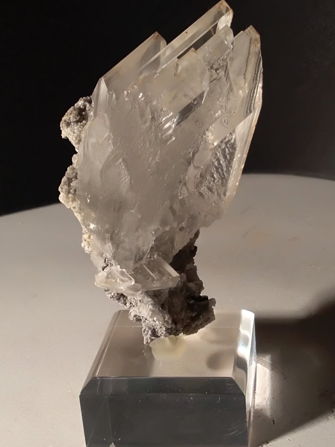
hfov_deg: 51.4
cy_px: 226
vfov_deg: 65.3
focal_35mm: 27
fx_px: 348
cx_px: 170
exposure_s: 1/33.3
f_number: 2
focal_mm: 3.54
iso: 141
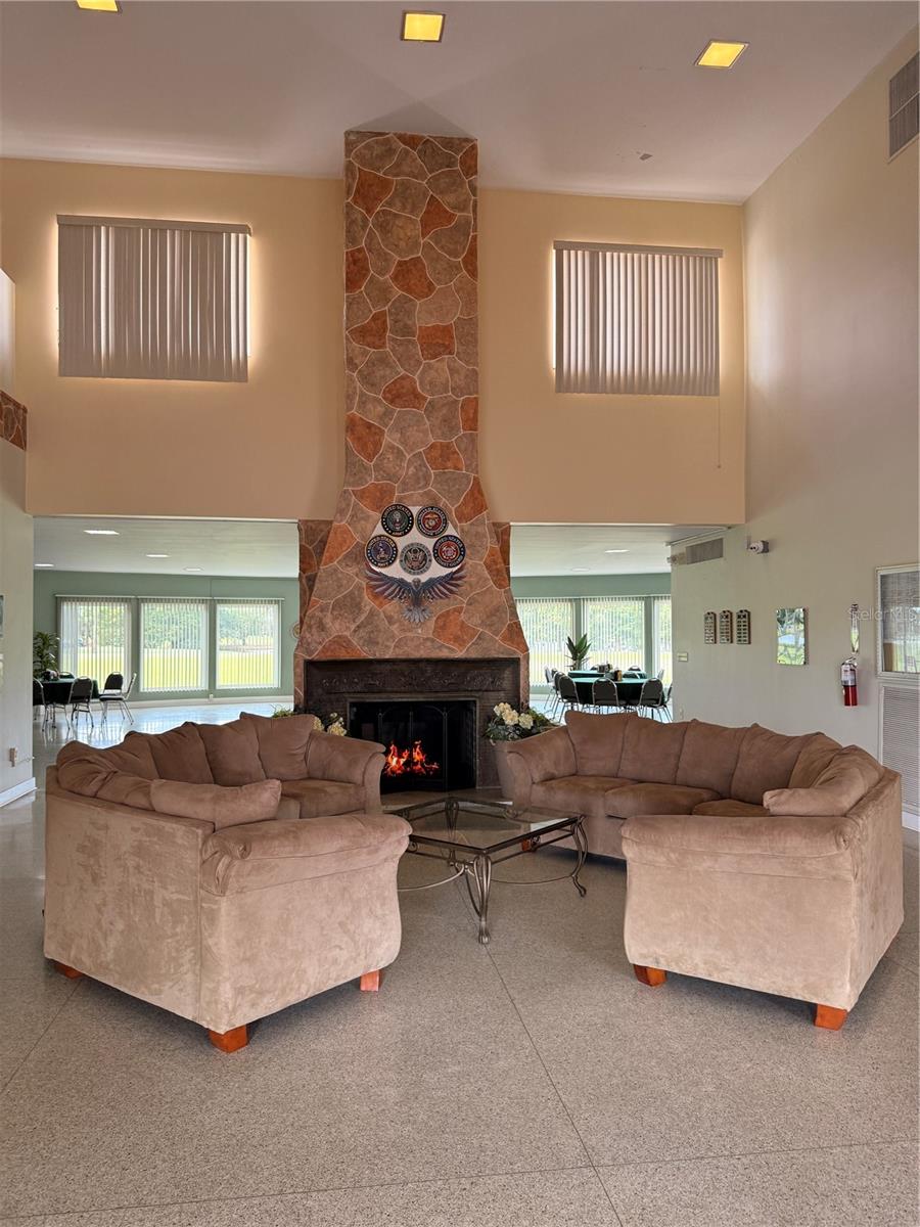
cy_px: 614
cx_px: 460
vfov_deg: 71.6
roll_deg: +1.8
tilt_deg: +0.9
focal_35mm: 24
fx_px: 850
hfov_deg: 56.8
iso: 160
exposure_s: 1/123
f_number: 1.78
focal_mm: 6.76
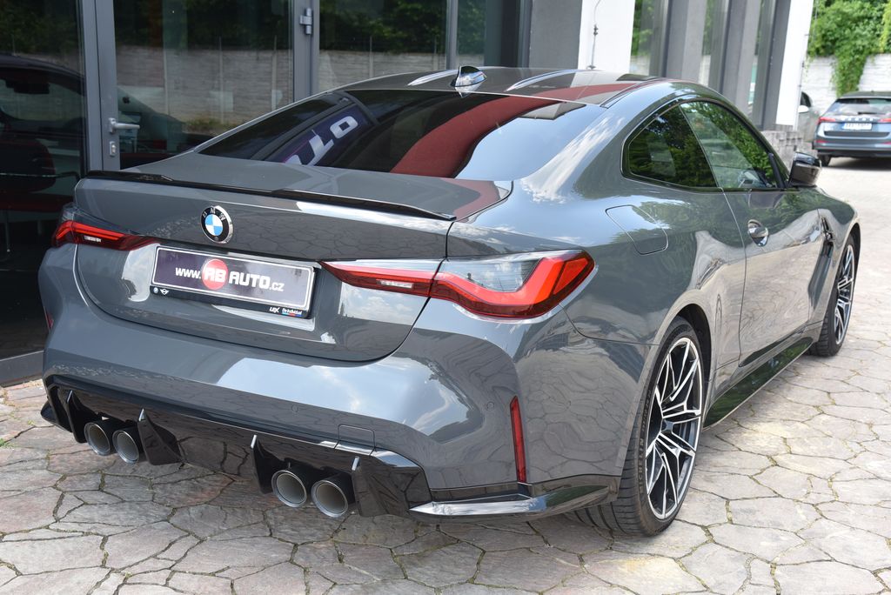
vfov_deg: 30.6
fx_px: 1090
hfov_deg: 44.5
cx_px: 446
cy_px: 298
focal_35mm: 44
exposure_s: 1/160
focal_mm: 44
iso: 500
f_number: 6.3
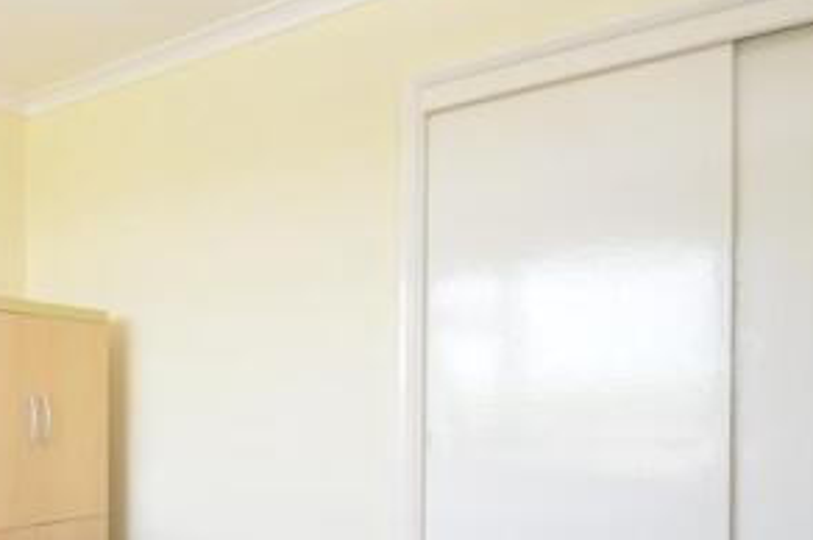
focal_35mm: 37
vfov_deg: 35.0
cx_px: -14
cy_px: 399
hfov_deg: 43.7
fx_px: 837
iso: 200
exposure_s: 1/2.5
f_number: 11
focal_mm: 11
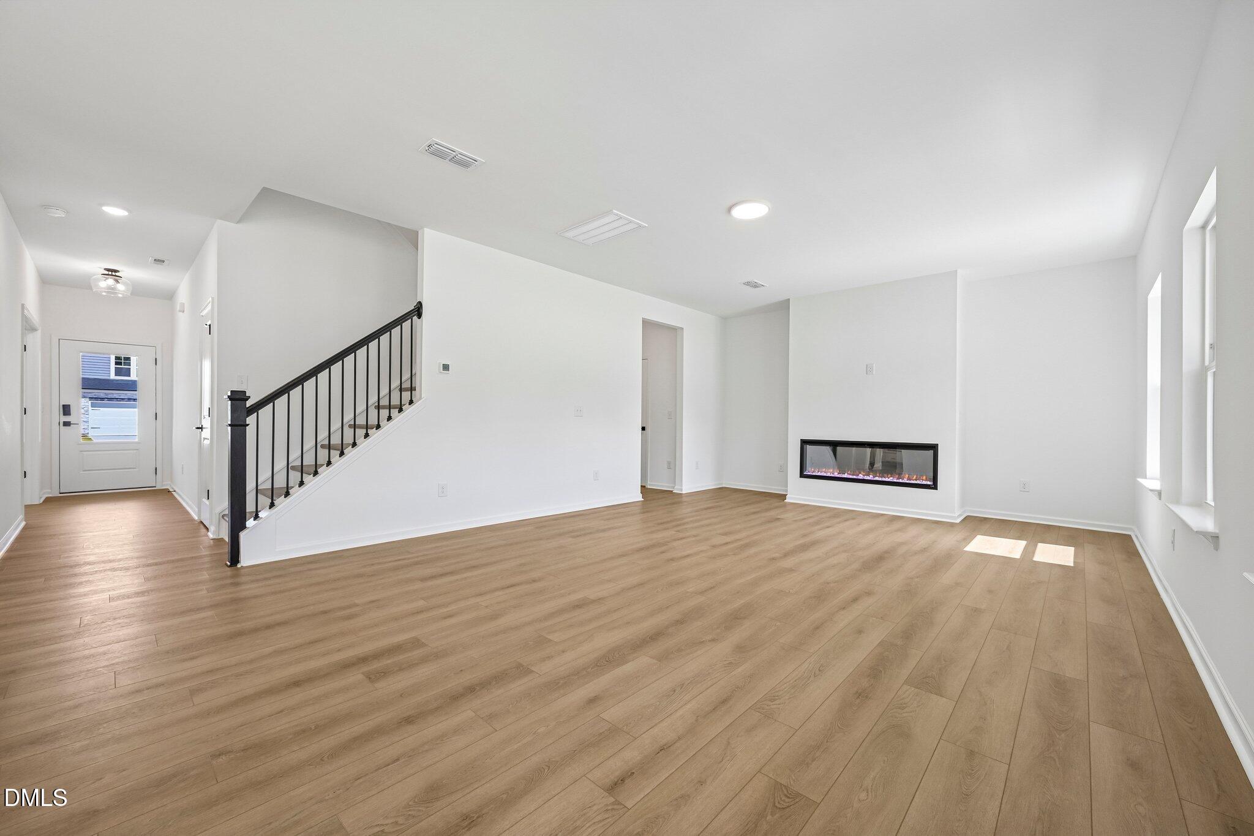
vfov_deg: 81.2
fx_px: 488
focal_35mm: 14
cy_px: 418
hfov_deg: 104.3
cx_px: 627
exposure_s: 1/15
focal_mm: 14
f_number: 8
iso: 125
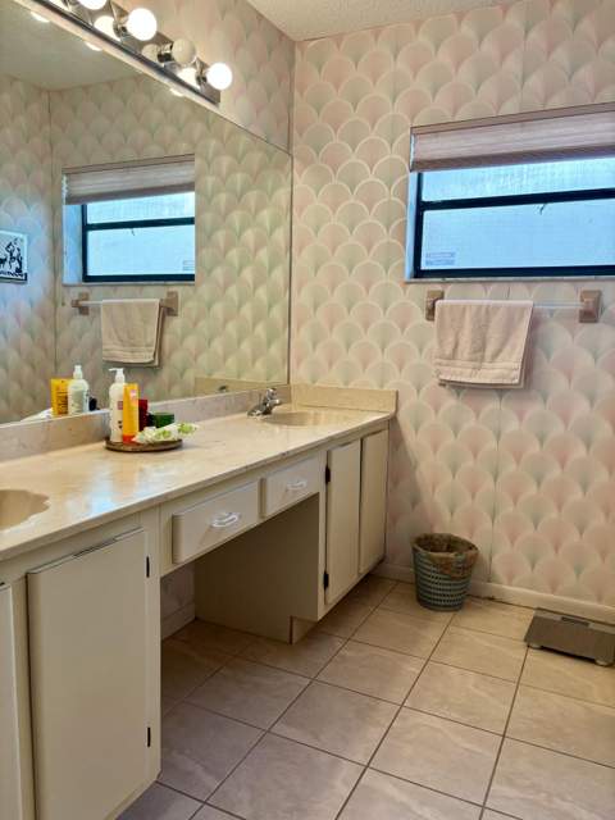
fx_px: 616
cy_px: 410
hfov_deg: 53.1
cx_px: 308
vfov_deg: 67.3
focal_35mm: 26
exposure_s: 1/120
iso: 125
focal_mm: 5.96
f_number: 1.6
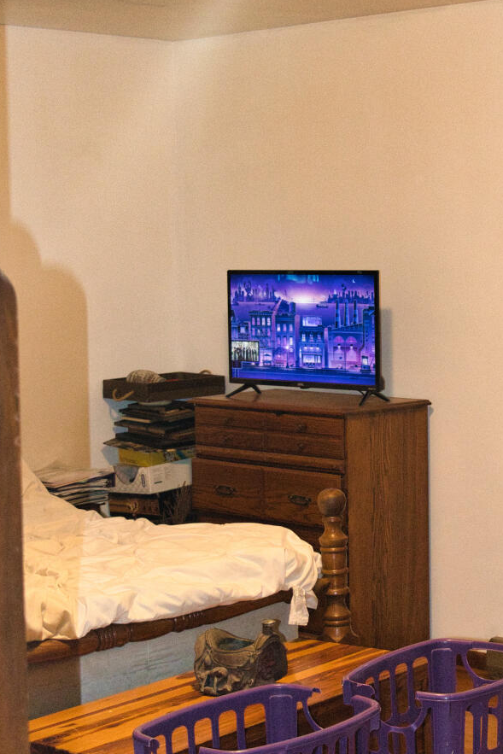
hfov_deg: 17.5
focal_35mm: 77
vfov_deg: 26.3
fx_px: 1613
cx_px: 447
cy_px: 406
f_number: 4.5
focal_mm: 34
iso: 6400
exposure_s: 1/160
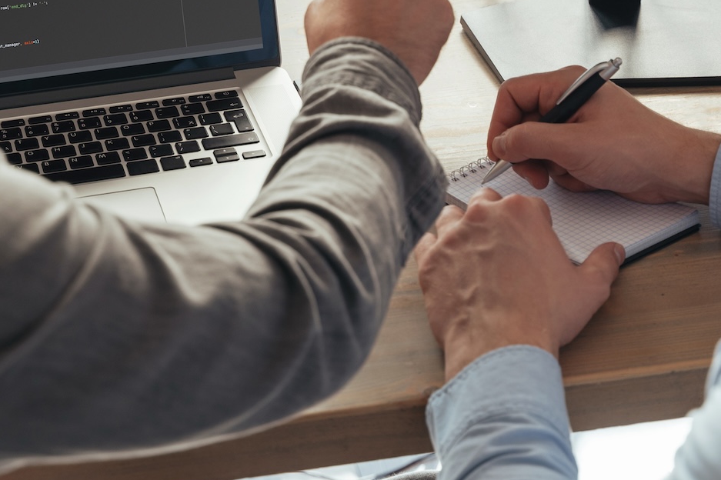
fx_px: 2222
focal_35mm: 111
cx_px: 375
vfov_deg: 12.2
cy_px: 30
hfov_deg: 18.4
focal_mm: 52
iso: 100
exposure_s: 1/60
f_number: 4.5
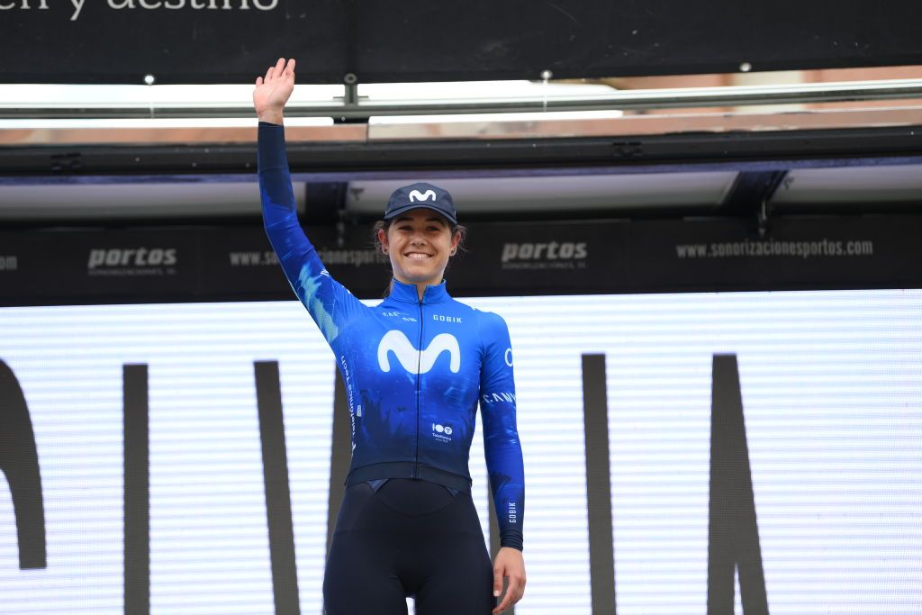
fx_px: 3714
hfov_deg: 14.2
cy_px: 308
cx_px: 461
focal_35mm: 145
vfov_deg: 9.5
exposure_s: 1/500
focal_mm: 145
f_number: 3.2
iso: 100
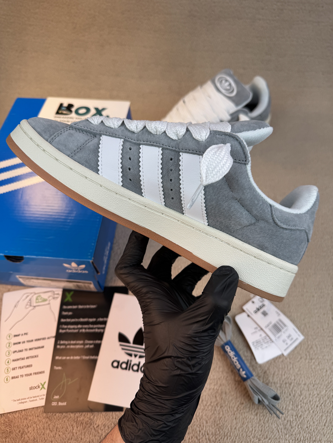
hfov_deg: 56.8
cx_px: 166
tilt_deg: -56.6
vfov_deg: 71.6
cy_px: 222
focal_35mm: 24
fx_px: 308
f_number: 1.78
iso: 80
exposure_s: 1/1151
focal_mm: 6.76
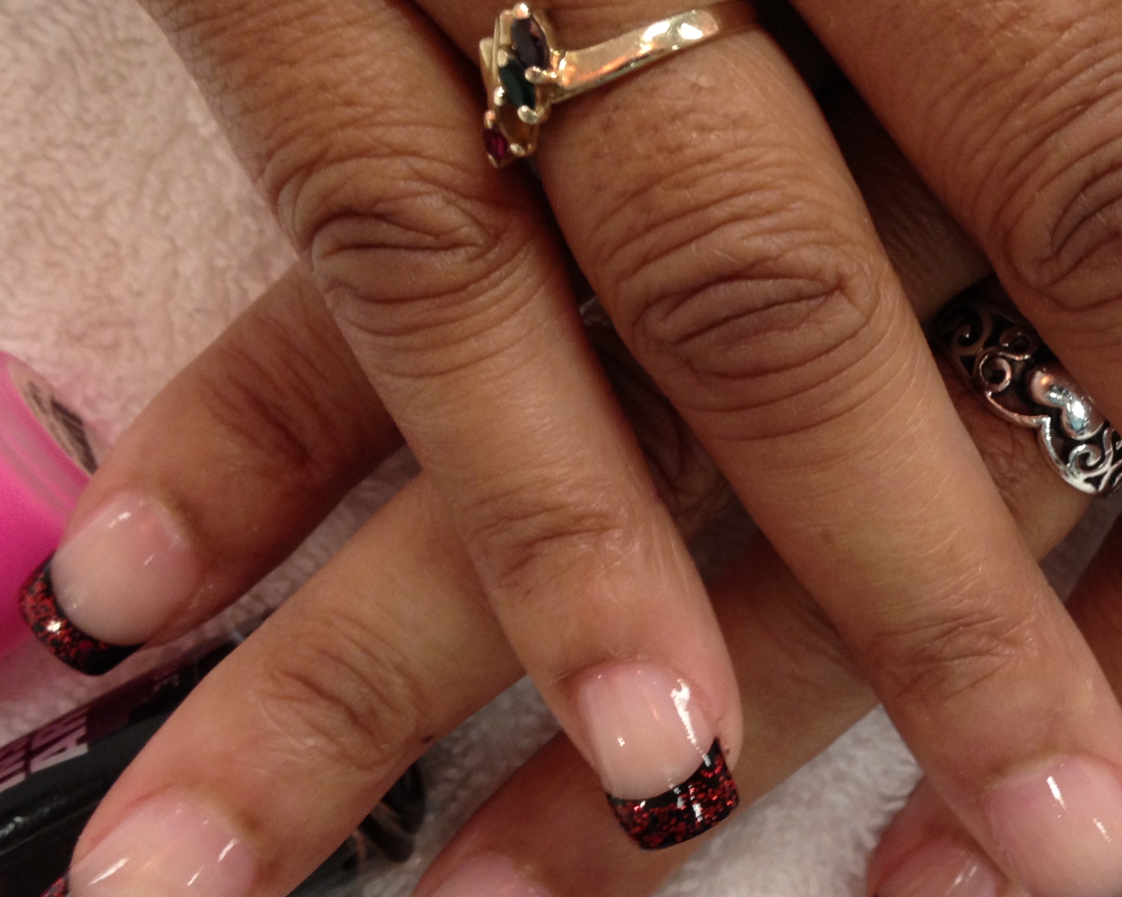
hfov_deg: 27.8
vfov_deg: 22.8
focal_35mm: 67
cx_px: 875
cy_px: 467
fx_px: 2225
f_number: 2.4
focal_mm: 4.28
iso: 80
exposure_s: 1/20
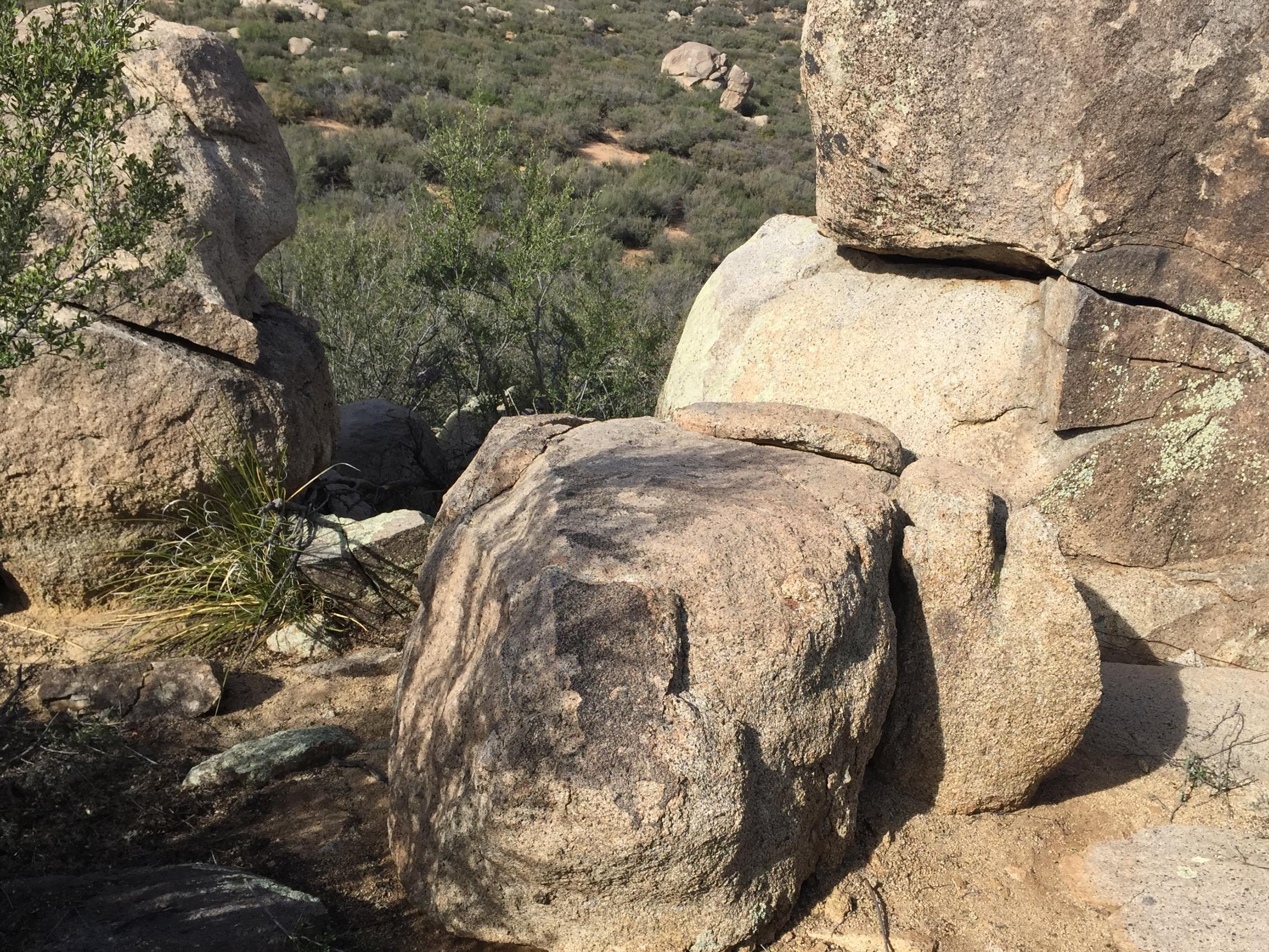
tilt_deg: -22.5
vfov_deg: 41.7
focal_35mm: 34
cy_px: 535
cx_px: 702
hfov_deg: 53.9
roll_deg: -14.1
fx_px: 1246
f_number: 2.2
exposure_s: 1/1582
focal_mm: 4.15
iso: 32
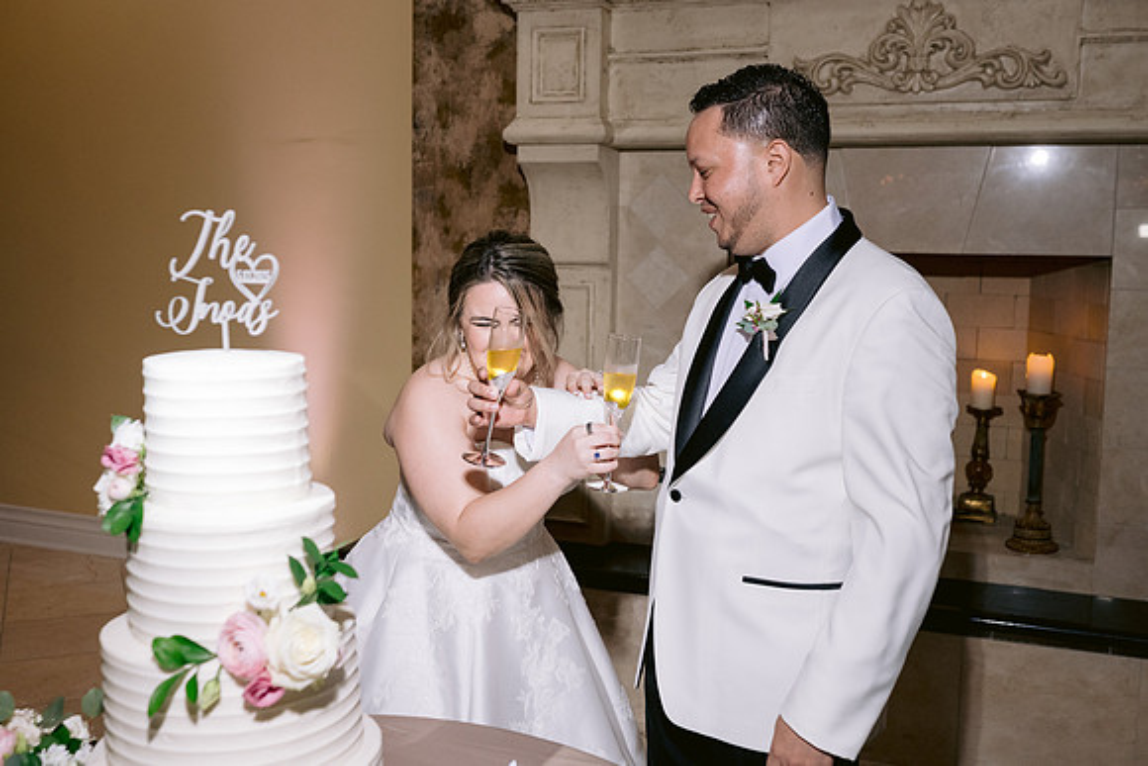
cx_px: 572
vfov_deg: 34.8
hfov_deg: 50.3
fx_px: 1223
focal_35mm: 38
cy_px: 376
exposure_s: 1/160
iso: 800
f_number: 4
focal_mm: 35
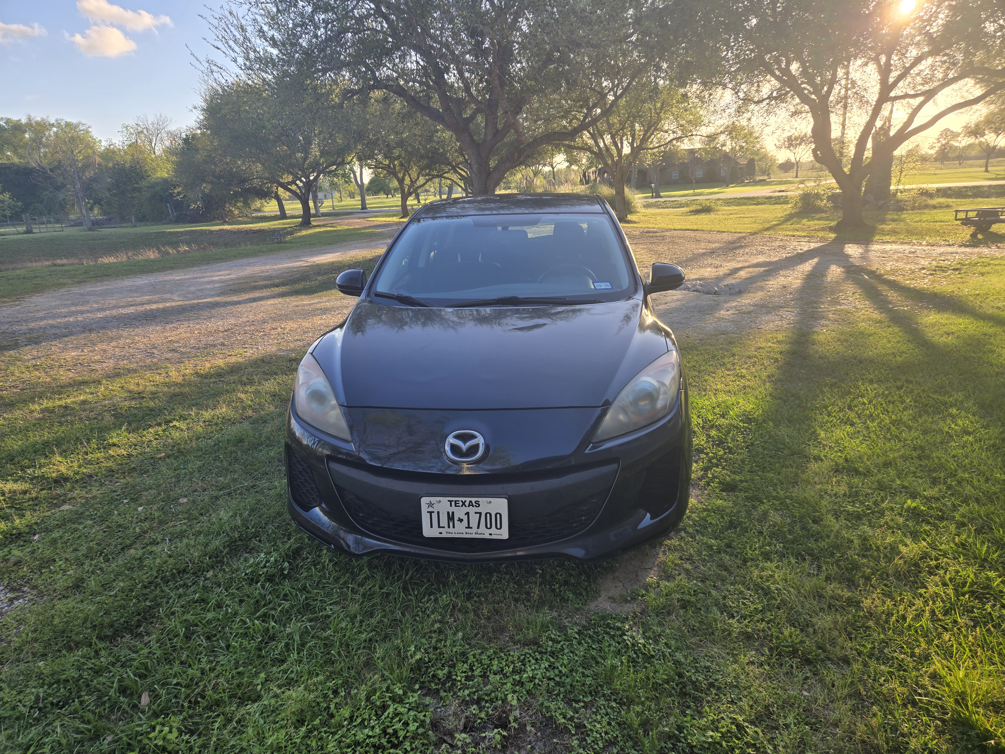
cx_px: 502
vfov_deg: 58.9
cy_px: 377
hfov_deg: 73.9
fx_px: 668
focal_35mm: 23
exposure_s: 1/621
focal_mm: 5.4
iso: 25
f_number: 1.8
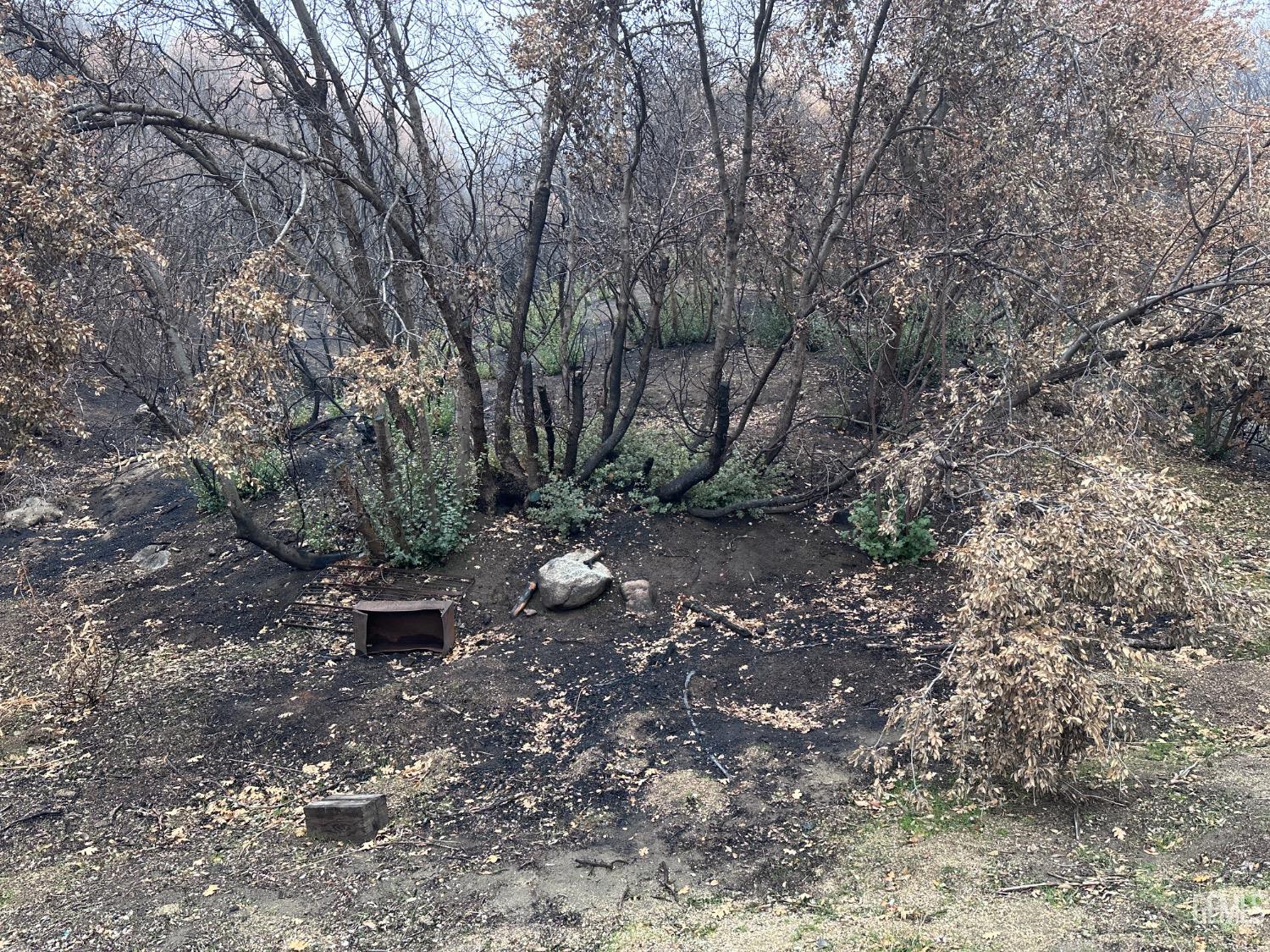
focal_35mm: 24
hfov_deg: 71.6
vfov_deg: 56.8
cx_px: 635
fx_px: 881
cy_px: 476
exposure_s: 1/121
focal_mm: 6.86
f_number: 1.78
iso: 125
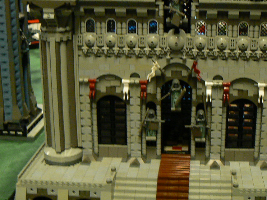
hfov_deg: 30.8
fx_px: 478
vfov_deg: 23.5
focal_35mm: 62
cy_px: 57
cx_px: 190
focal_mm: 6
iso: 200
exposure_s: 1/20
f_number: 2.8
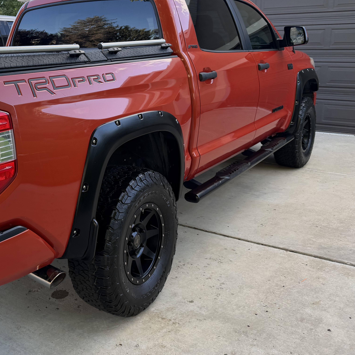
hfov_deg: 40.3
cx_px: 74
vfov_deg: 41.3
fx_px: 464
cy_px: 119
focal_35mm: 40
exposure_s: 1/301
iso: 80
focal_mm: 6.76
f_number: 1.78
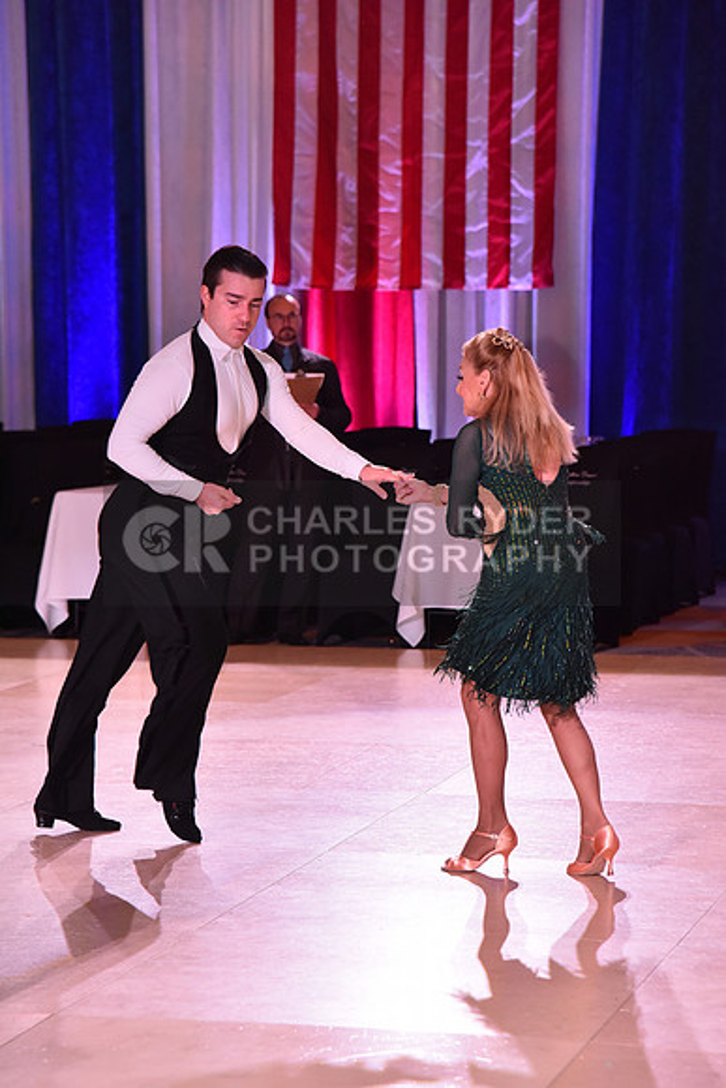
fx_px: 3628
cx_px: 363
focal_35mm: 120
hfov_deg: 11.4
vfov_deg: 17.1
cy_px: 544
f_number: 5.6
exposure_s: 1/320
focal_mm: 120
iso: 2500
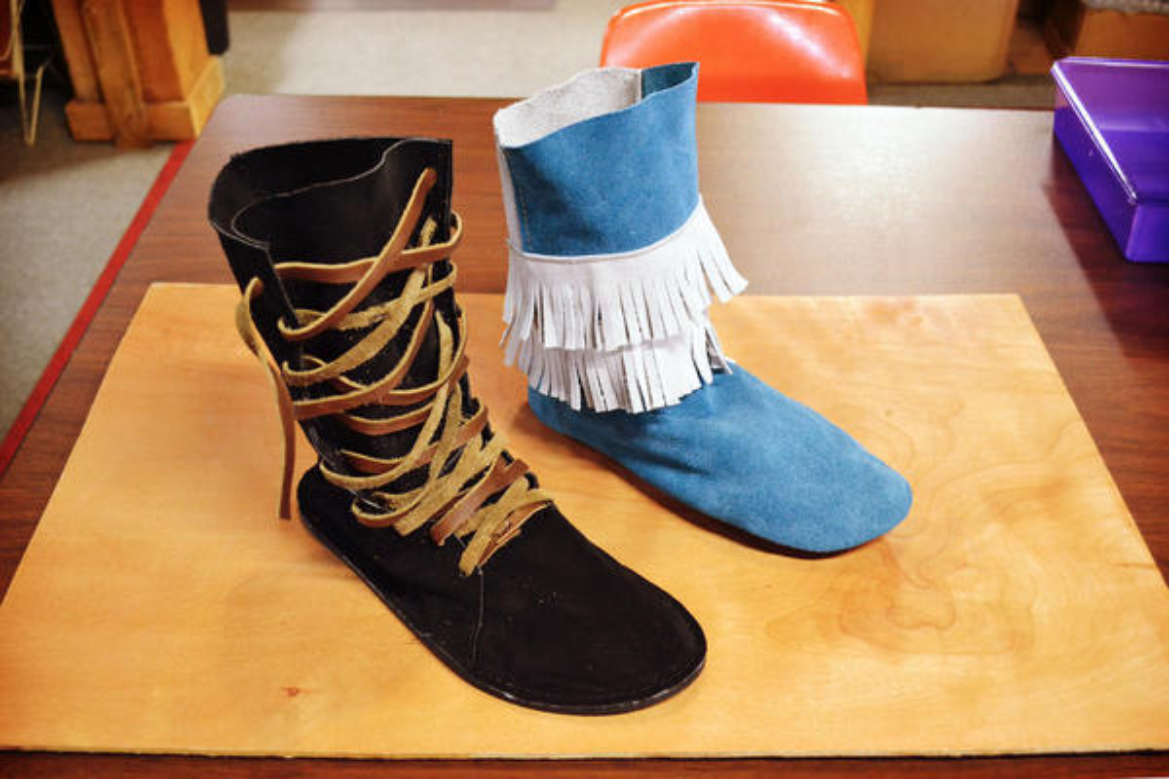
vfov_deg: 40.0
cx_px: 584
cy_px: 390
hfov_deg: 57.2
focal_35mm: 33
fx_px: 1071
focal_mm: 22
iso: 3200
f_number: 4
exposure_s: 1/60
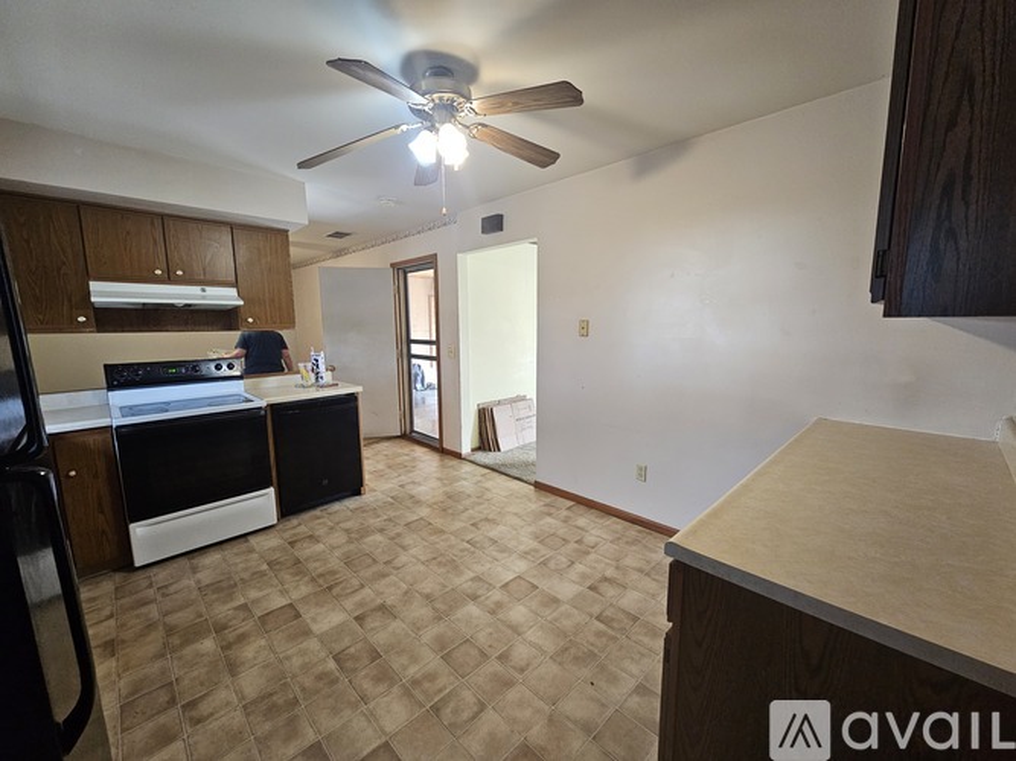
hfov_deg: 106.2
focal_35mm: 13
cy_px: 380
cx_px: 508
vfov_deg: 89.9
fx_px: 381
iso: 200
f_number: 2.2
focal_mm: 2.2
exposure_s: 1/60
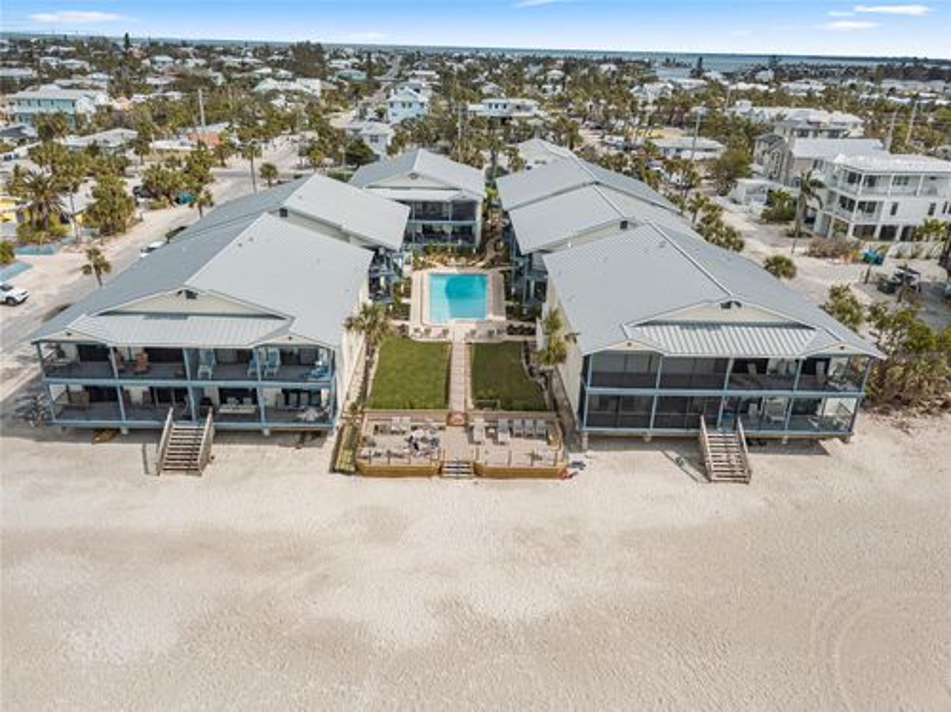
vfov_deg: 53.0
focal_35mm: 26
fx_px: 714
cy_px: 356
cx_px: 476
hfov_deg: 67.4
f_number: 2.2
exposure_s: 1/220
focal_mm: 4.73
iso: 100
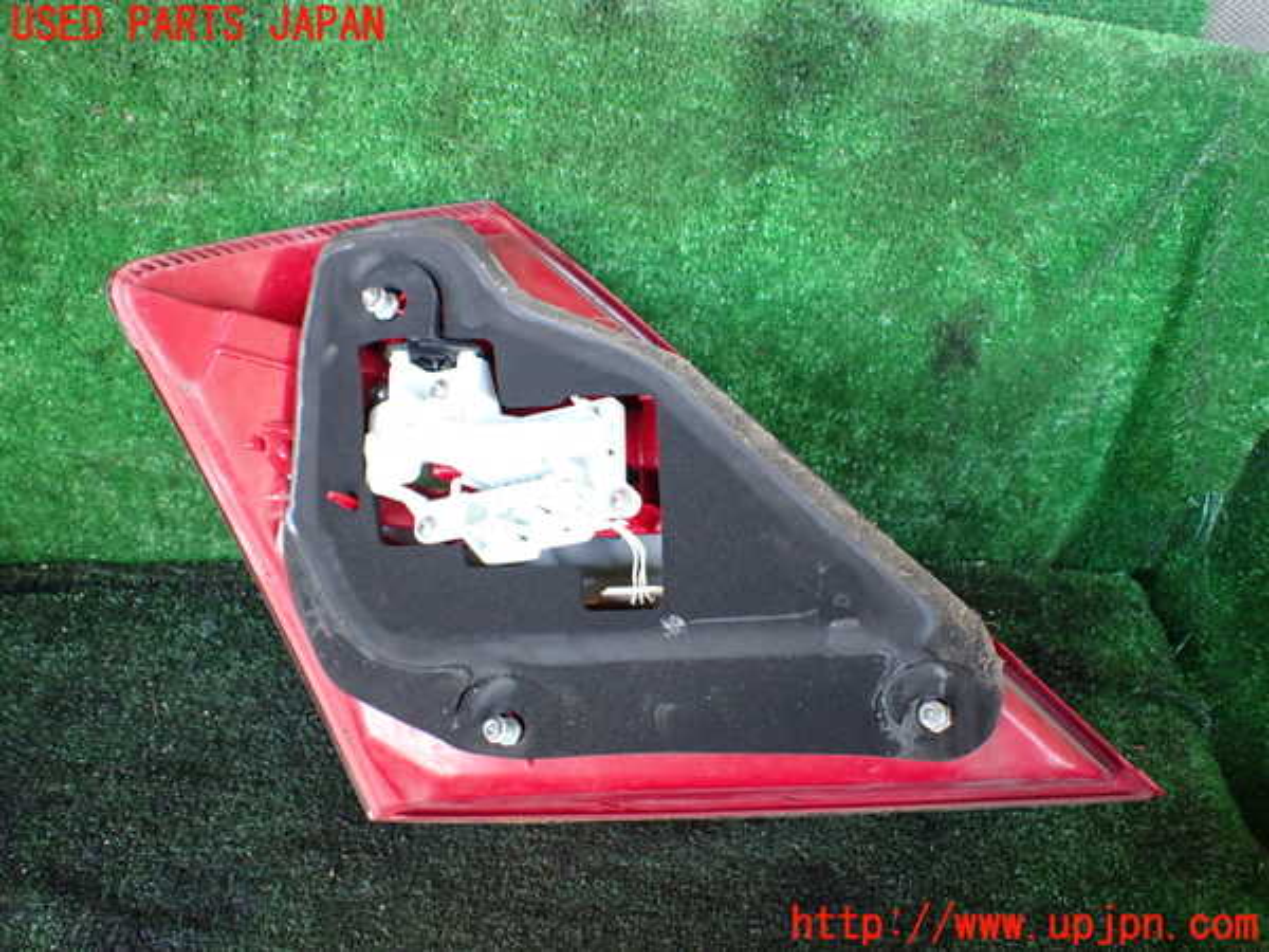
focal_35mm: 30
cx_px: 634
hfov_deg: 60.0
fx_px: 1100
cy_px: 476
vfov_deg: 46.8
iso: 500
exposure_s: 1/125
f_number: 2.3
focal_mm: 5.4
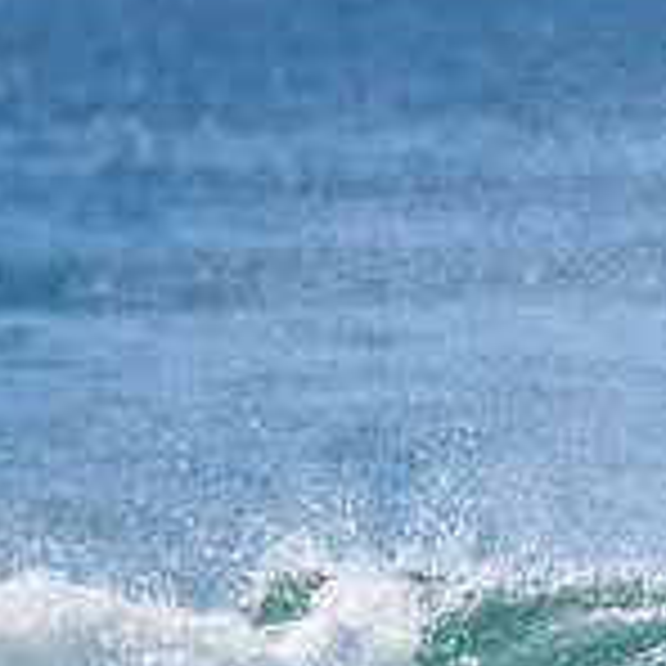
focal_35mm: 2039
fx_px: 44383
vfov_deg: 0.9
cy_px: 803
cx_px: 1355
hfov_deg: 0.9
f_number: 5.6
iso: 140
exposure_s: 1/2000
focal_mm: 500
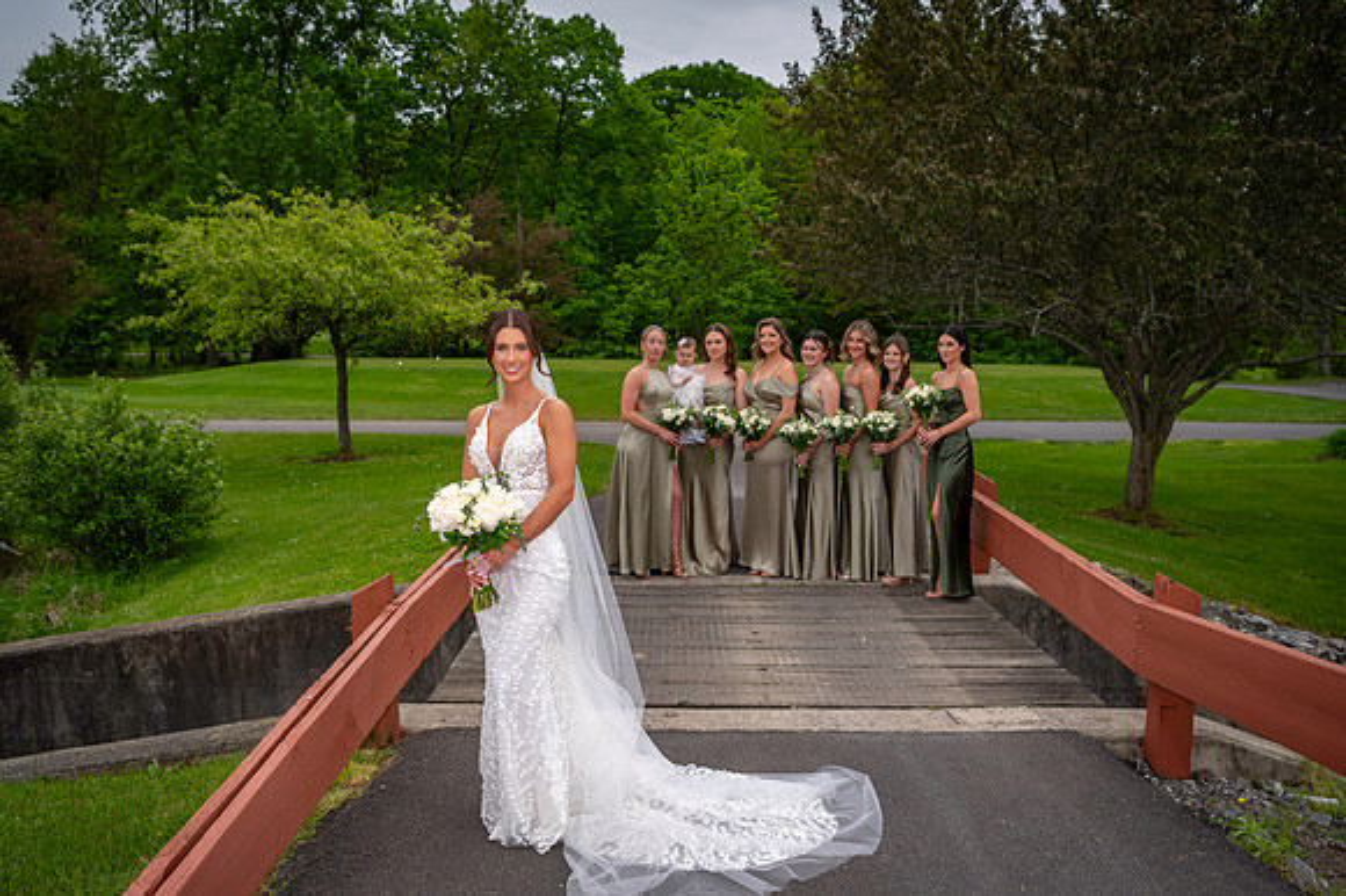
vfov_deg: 40.5
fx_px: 1213
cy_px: 448
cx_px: 673
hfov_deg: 58.1
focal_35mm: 32
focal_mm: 31
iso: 640
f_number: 4
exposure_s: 1/8000
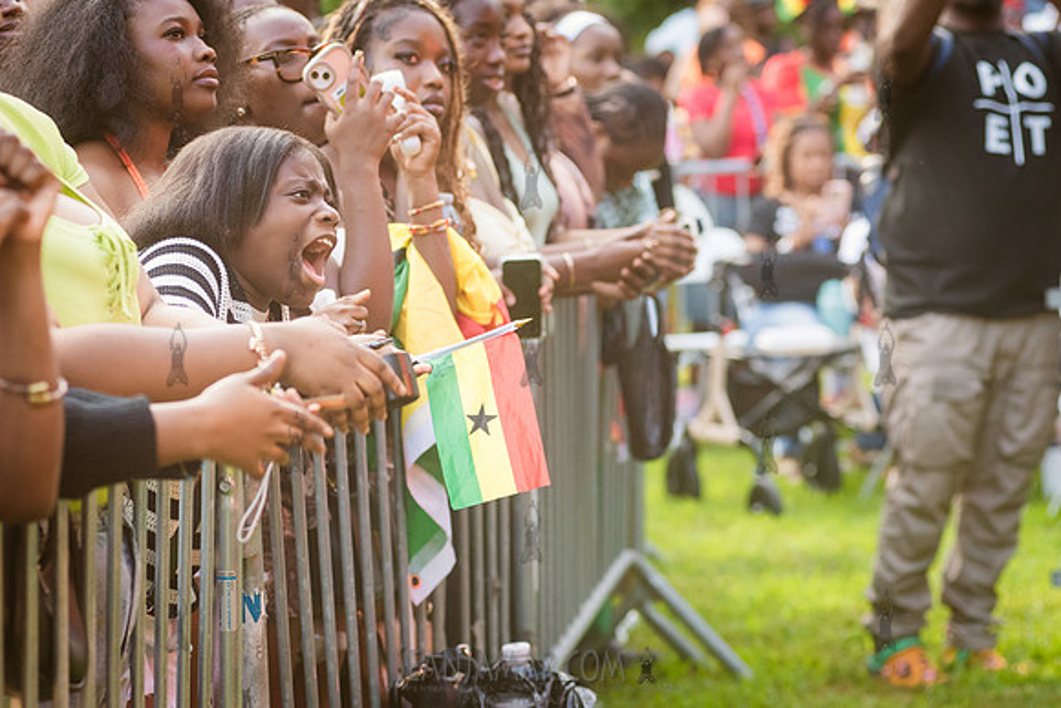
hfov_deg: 15.8
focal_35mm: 130
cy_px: 399
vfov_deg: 10.6
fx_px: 3819
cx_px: 566
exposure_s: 1/500
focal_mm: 112
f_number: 4
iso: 2000
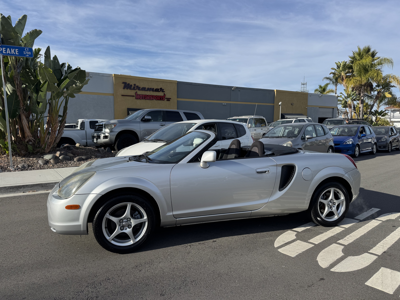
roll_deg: -0.2
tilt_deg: -5.2
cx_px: 200
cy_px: 150
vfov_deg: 56.8
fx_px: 277
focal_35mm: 24
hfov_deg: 71.6
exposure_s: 1/4608
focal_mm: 6.76
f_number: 1.78
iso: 80
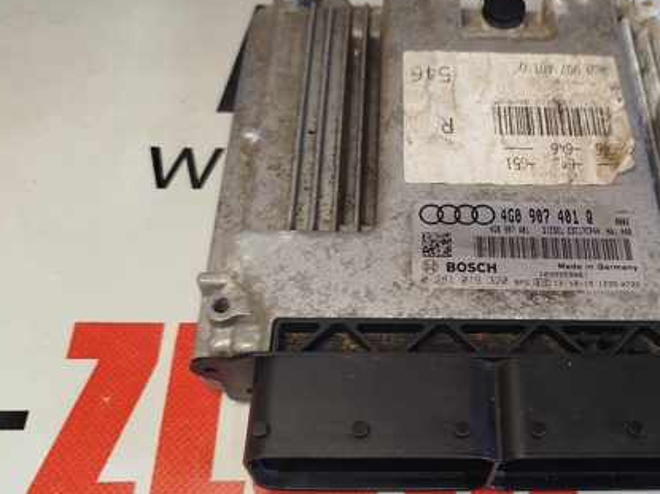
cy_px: 256
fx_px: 705
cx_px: 444
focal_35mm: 37
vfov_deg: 38.6
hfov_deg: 49.2
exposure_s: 1/50
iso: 64
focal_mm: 5.31
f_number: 1.7
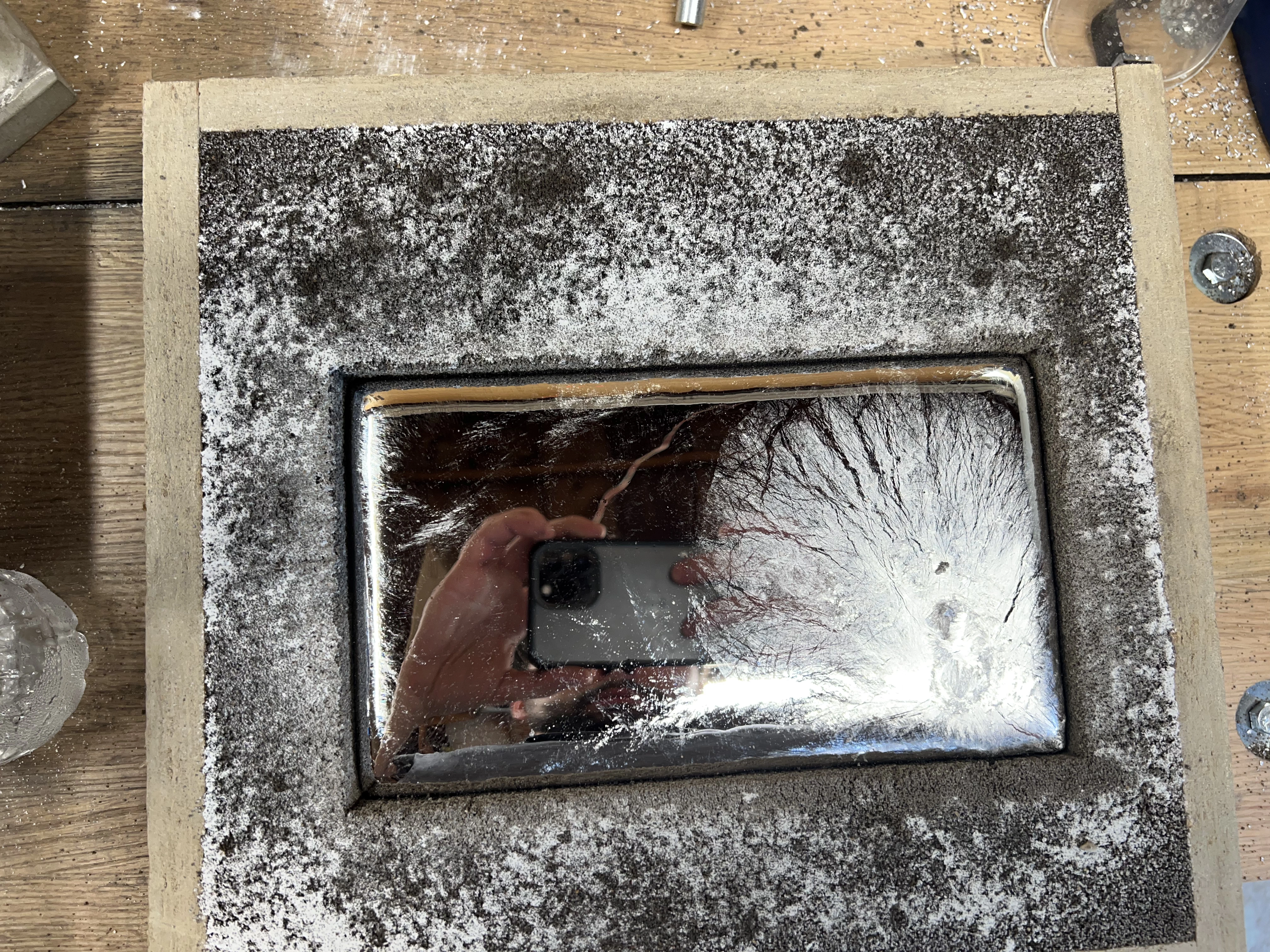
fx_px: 954
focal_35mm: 26
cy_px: 476
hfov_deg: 67.3
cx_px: 635
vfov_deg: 53.1
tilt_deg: -83.7
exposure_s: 1/60
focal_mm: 5.7
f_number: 1.5
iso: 80
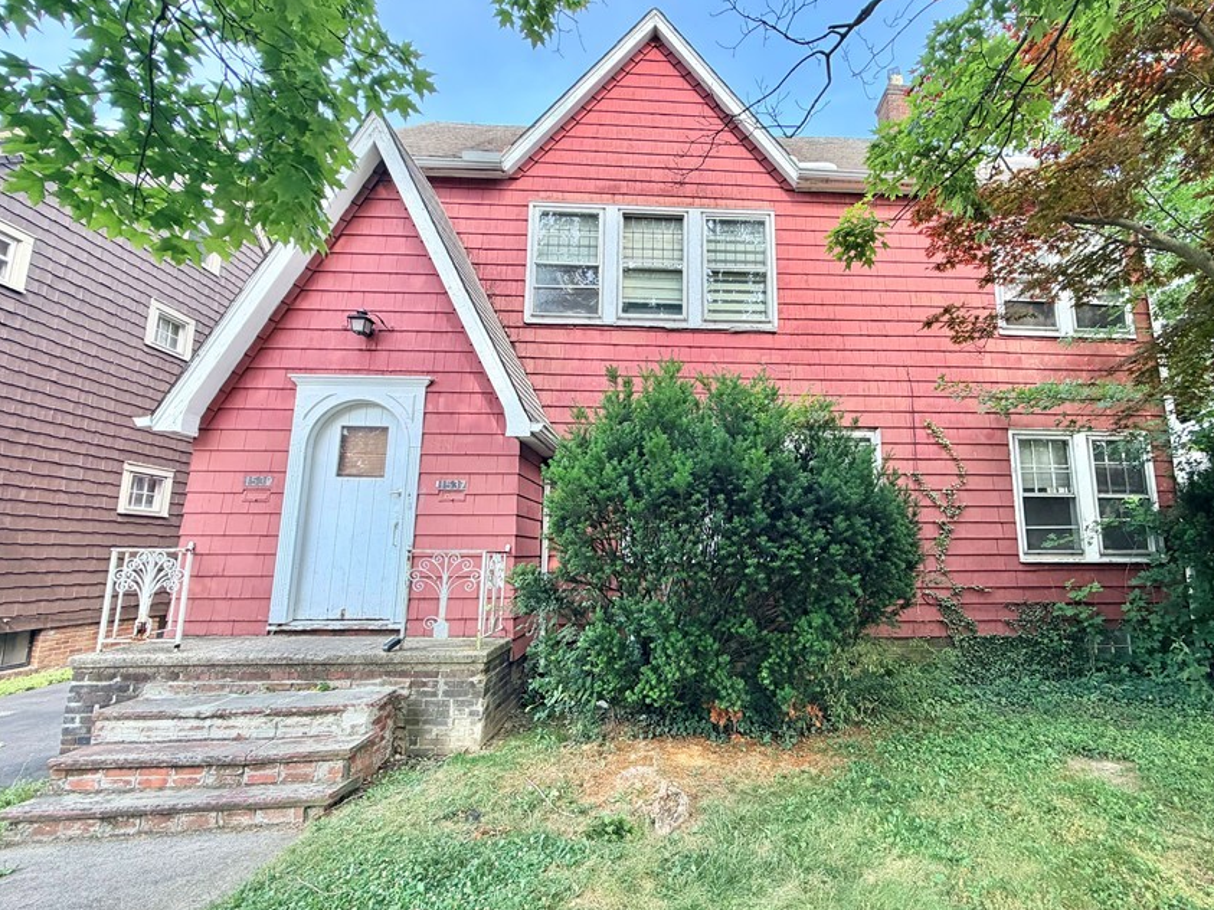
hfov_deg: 90.3
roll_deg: +0.1
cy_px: 454
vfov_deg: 74.7
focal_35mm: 17
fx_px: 596
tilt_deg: +9.4
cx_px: 706
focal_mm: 2.22
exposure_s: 1/129
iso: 50
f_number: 2.2
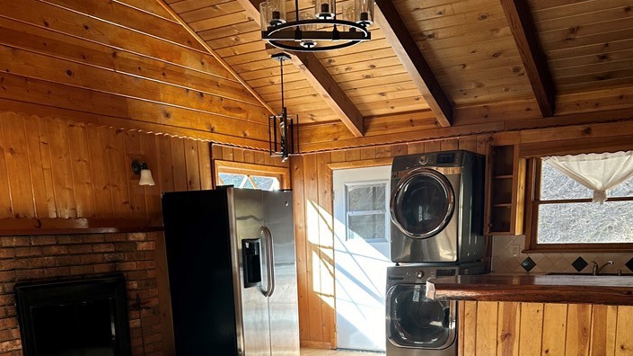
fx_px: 638
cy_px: 371
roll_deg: +2.4
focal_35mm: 38
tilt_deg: -13.3
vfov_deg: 28.8
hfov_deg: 52.8
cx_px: 317
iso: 100
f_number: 1.78
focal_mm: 6.86
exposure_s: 1/121
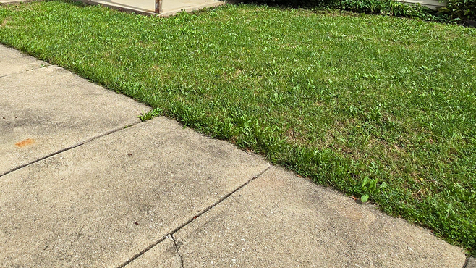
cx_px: 137
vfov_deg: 31.6
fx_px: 391
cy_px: -53
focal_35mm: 31
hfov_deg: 60.2
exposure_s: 1/3001
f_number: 2.2
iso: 50
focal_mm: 2.2
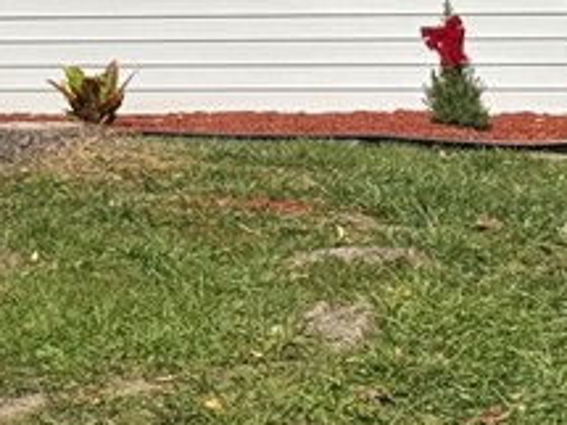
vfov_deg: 6.4
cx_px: -69
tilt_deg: +2.2
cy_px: -174
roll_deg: +0.4
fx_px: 3749
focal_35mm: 229
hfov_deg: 8.6
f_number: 1.78
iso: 80
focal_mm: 6.76
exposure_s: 1/11364
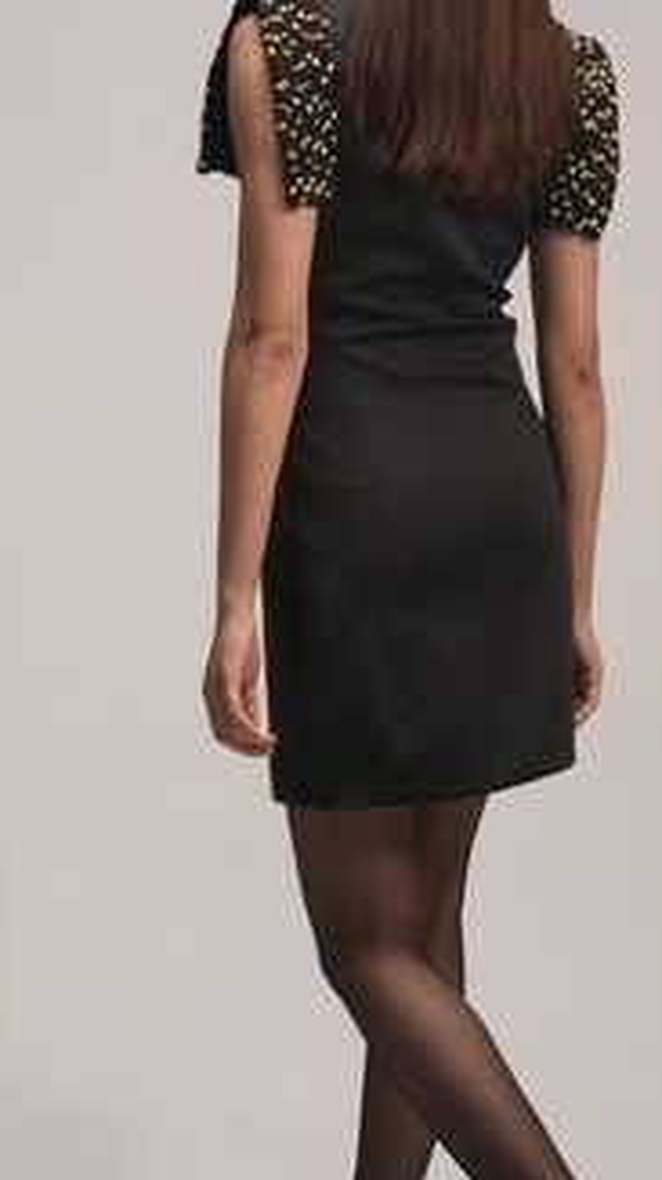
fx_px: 2693
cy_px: 603
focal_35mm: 86
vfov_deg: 24.7
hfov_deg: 14.0
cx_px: 423
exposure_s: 1/160
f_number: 4.5
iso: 800
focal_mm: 51.1
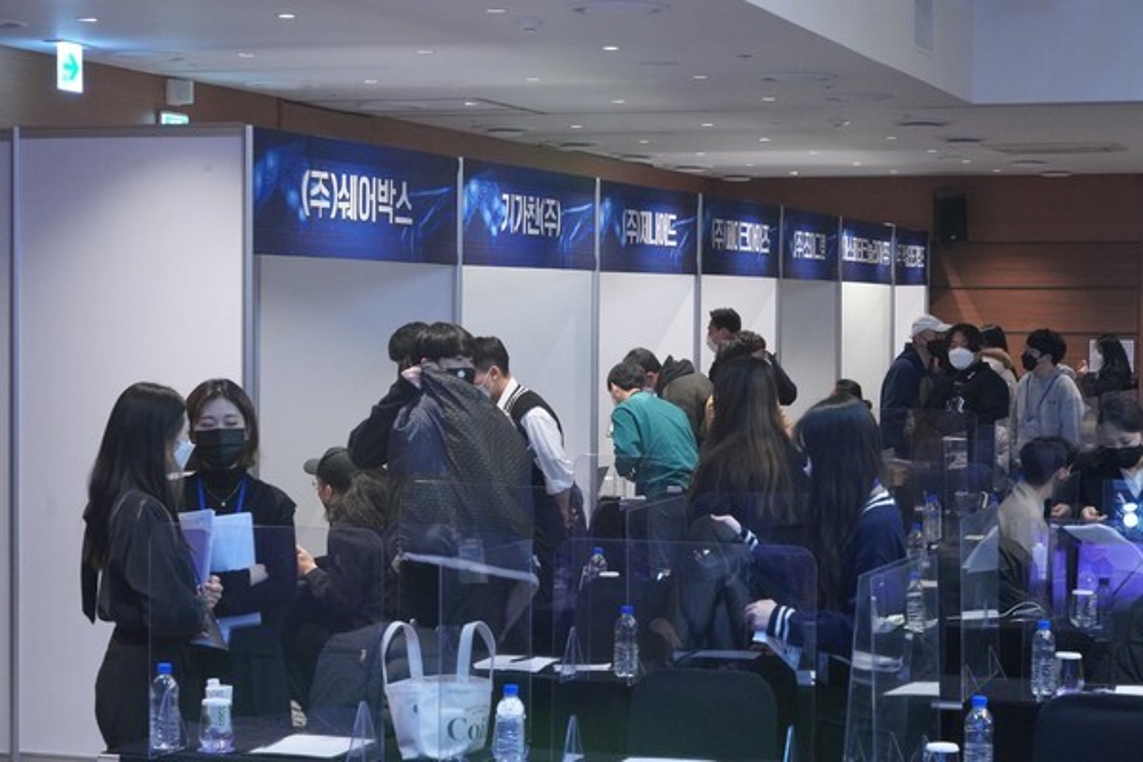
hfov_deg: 26.7
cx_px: 572
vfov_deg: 17.9
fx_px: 2413
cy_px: 381
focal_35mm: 76
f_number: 8
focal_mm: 76
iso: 10000
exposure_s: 1/160
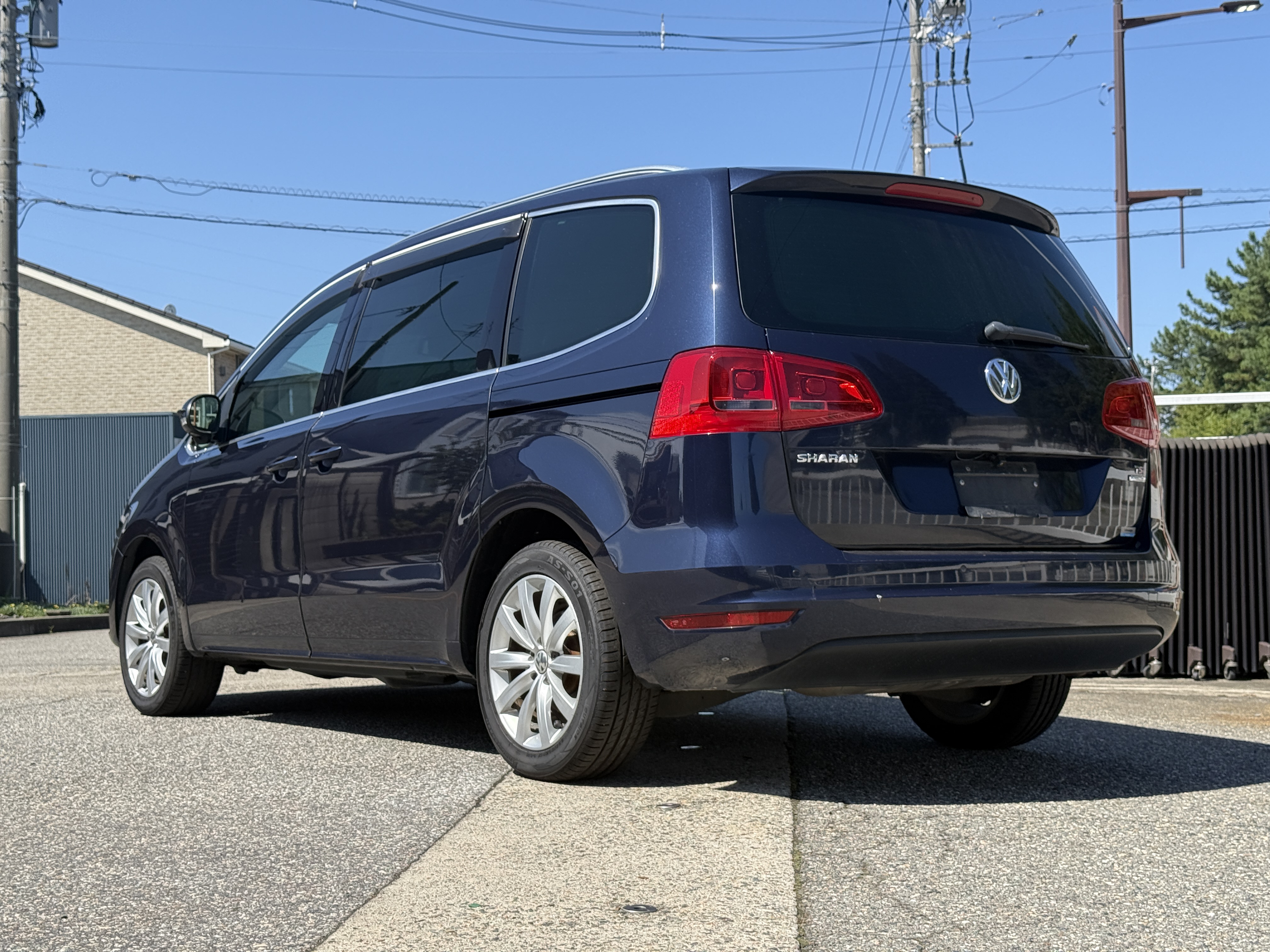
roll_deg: +1.5
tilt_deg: +2.2
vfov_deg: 30.3
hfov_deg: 39.7
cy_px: 476
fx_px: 1761
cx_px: 635
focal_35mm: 48
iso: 80
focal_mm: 6.76
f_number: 1.78
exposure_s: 1/3226
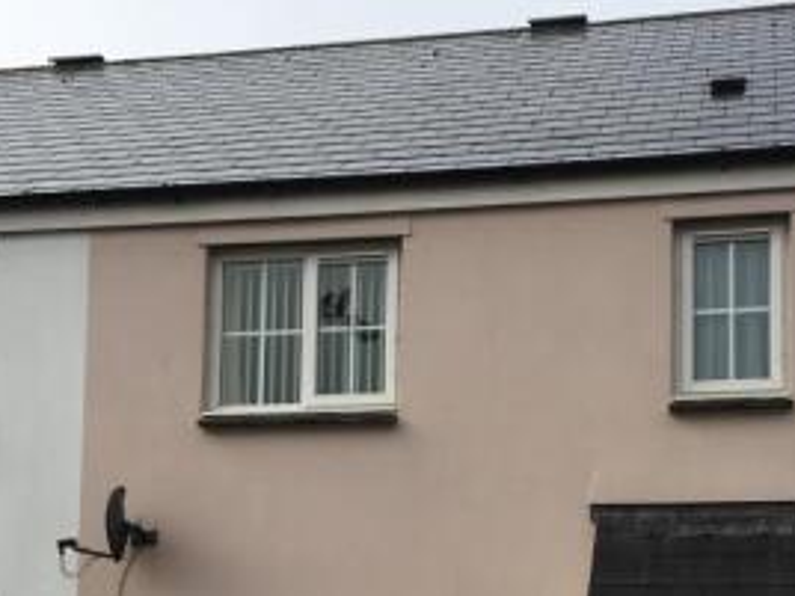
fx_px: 1447
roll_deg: -1.7
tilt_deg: +5.9
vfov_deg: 22.4
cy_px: 597
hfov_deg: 30.7
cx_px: 470
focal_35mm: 63
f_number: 2.2
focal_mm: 4.15
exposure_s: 1/836
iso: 25
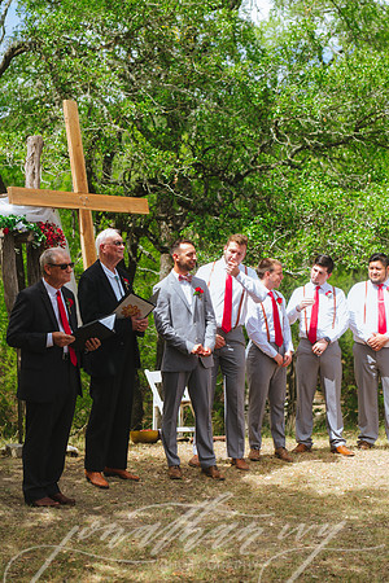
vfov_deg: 28.8
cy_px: 292
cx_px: 194
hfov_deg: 19.5
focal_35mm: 70
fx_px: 1134
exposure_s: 1/250
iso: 31
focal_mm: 70
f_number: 2.8
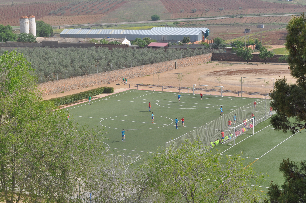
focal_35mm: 82
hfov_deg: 24.6
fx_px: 700
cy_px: 102
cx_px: 153
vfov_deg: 16.5
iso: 200
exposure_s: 1/160
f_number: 13
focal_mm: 55
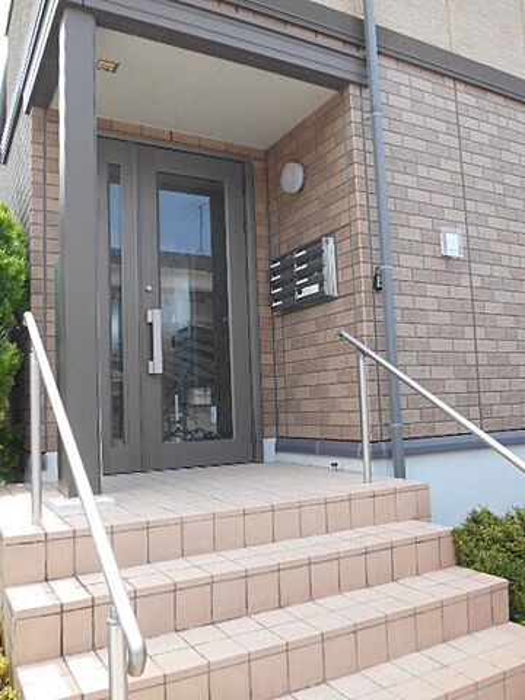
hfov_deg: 45.4
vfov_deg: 58.4
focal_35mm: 31
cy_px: 350
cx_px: 262
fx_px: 627
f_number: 3.6
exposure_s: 1/200
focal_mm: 5.5
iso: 80
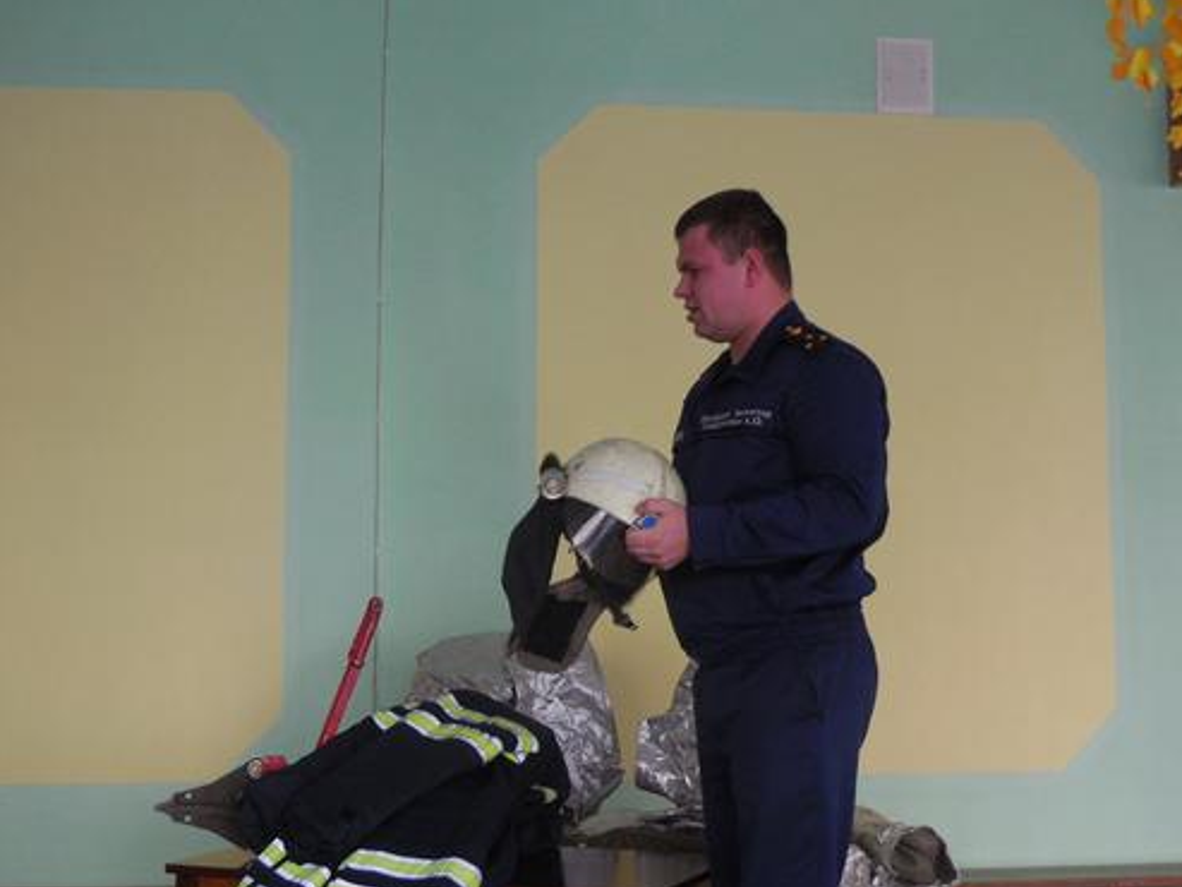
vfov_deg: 26.1
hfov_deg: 34.3
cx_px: 559
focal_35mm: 56
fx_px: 1913
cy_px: 444
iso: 250
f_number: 3.8
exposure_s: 1/30
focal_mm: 8.2
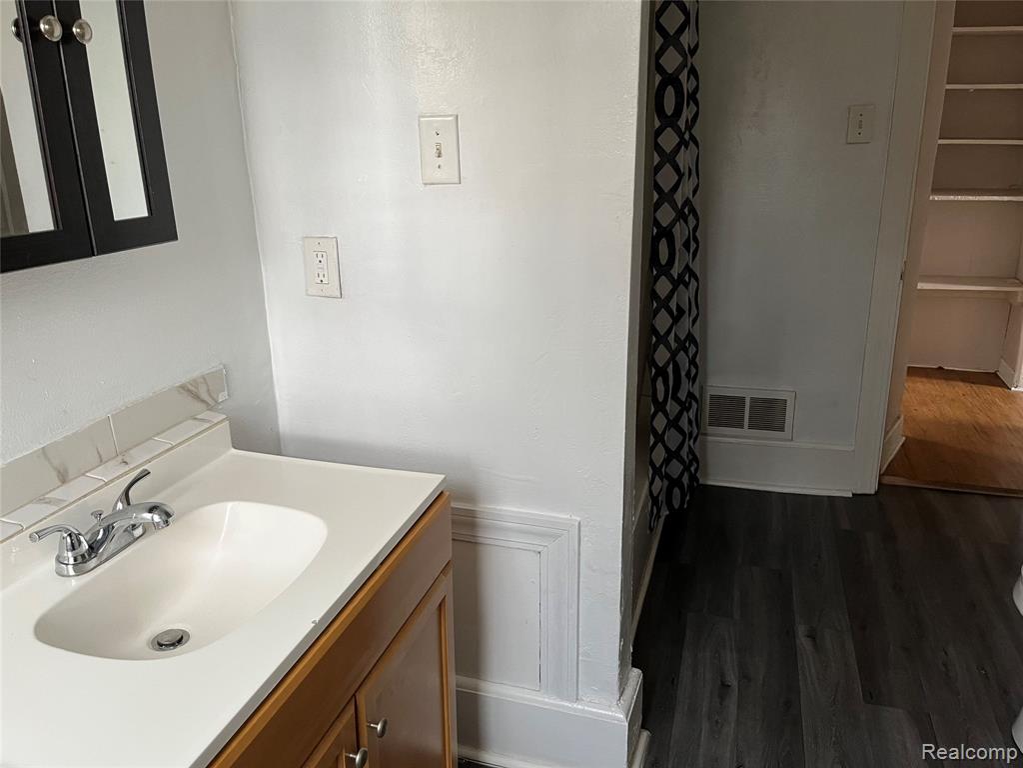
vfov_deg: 53.1
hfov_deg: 67.3
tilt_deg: -17.1
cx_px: 512
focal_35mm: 26
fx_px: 768
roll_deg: +1.3
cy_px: 384
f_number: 1.6
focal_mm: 5.1
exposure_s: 1/60
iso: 160
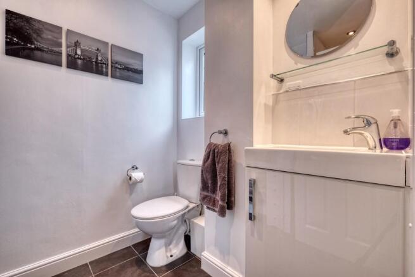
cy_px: 138
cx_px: 208
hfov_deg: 100.4
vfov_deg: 77.4
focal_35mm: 15
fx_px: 173
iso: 250
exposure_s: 1/13
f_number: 8
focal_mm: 10
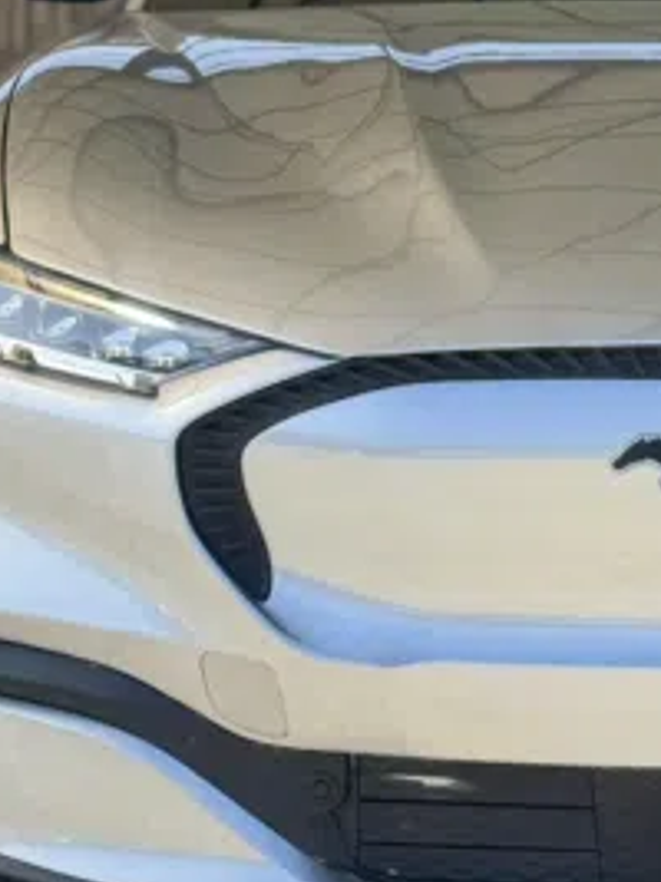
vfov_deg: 17.0
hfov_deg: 12.7
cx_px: 711
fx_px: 2930
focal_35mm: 115
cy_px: 155
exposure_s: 1/1770
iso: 64
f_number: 1.78
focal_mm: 6.76
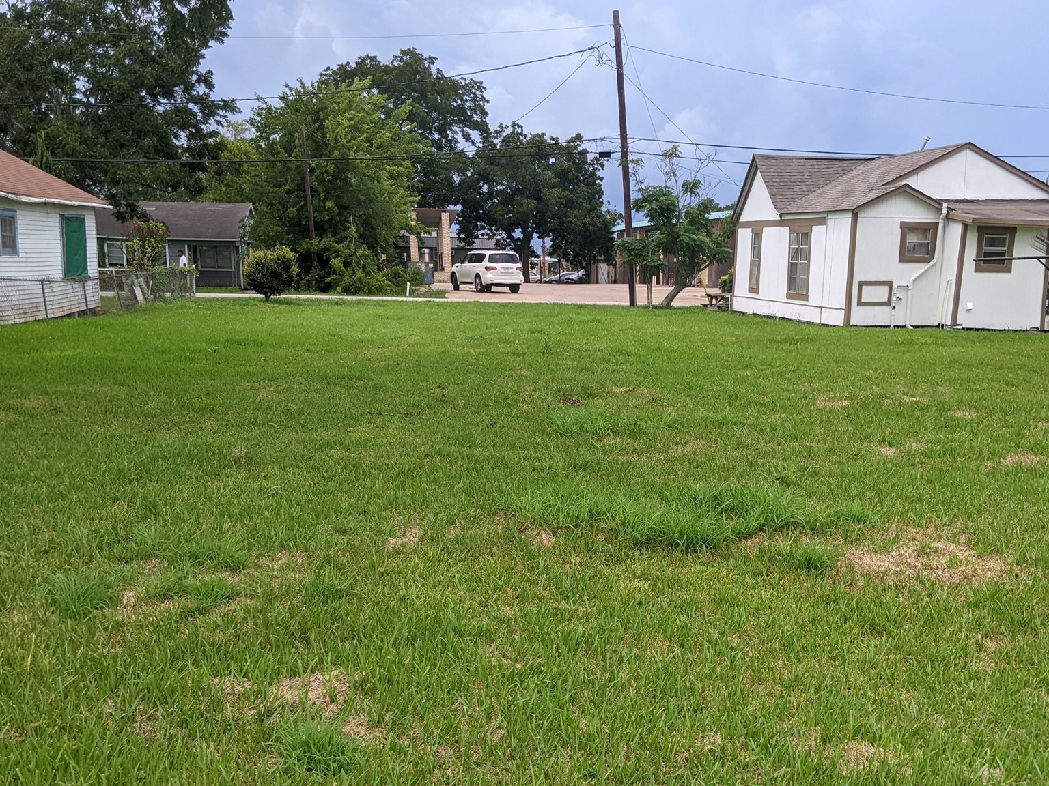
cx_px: 574
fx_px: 1091
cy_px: 484
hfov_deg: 51.3
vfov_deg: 39.4
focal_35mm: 36
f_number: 1.8
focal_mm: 4.44
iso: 56
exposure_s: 1/2347
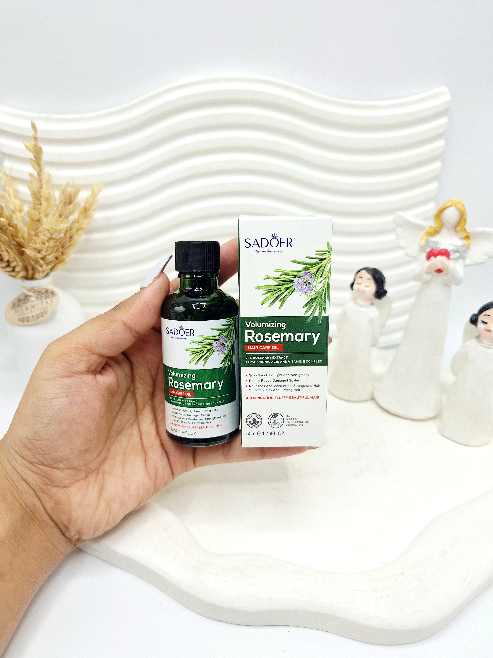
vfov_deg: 73.9
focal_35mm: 23
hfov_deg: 58.9
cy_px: 329
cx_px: 246
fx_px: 437
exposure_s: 1/417
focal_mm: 5.54
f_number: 1.8
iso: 40
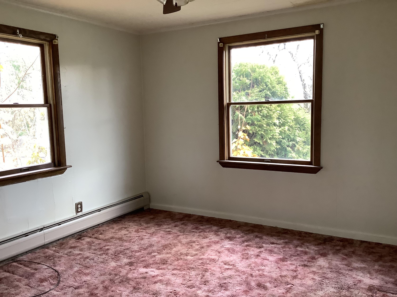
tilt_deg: -8.2
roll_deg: +0.6
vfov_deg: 45.4
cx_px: 198
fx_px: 356
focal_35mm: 31
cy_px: 148
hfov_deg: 58.4
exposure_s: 1/60
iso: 160
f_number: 2.4
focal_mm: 3.3
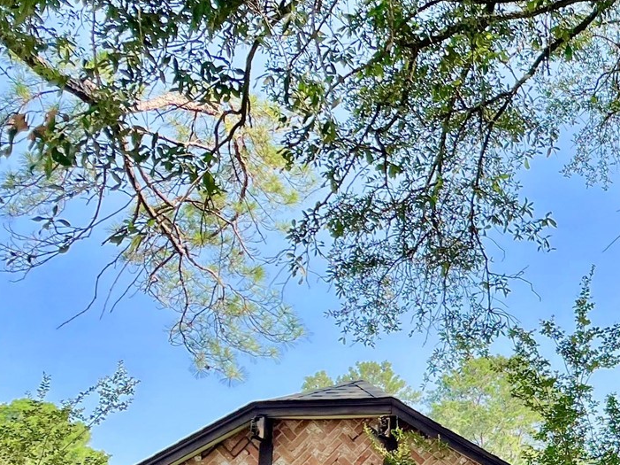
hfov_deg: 23.1
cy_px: 430
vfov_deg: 19.0
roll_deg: +0.8
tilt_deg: +10.7
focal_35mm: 76
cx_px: 785
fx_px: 1361
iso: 32
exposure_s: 1/1247
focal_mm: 4.2
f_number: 1.6
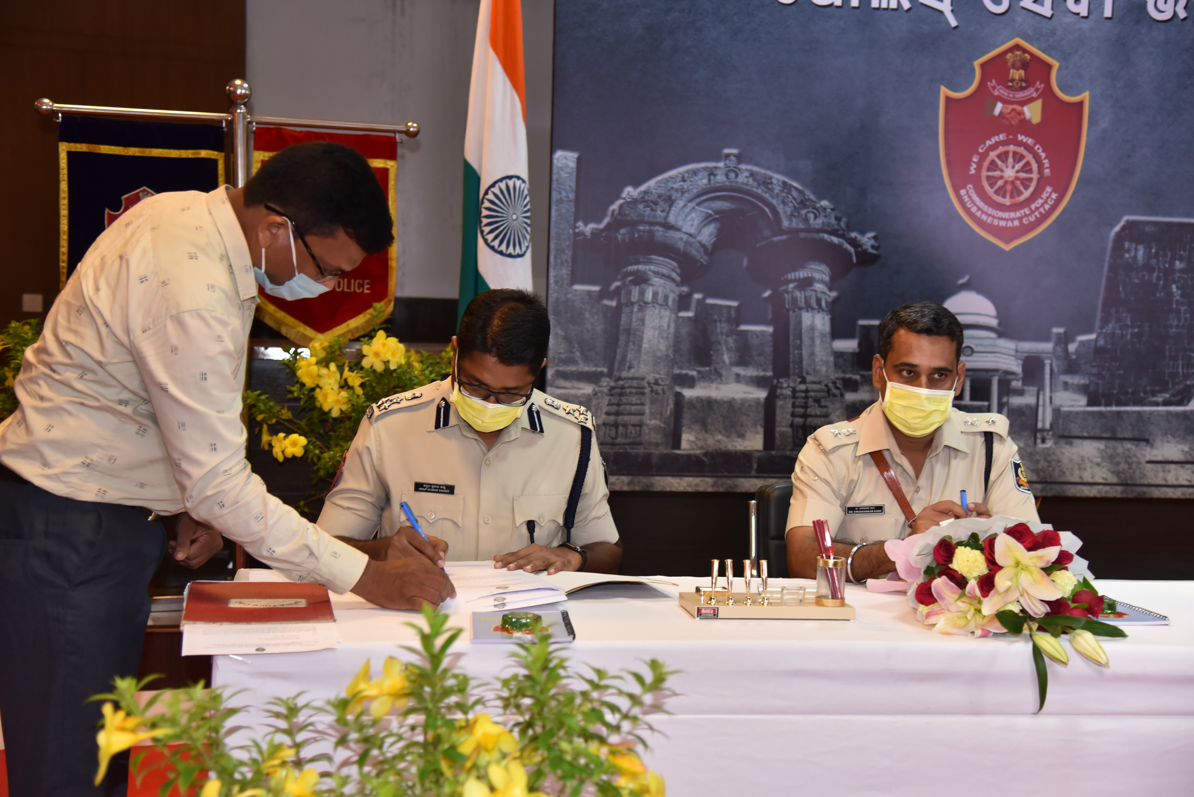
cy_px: 398
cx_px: 597
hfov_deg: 39.6
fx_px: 1659
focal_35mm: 50
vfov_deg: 27.0
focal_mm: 50
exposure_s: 1/160
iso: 1000
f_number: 4
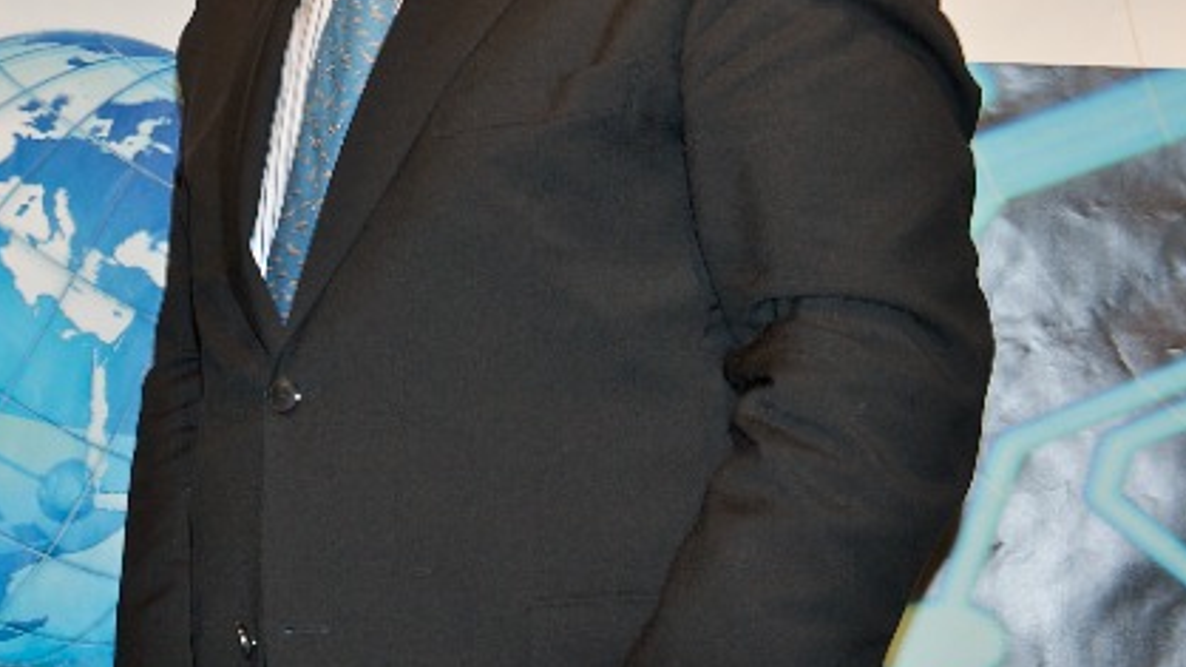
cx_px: -250
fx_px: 4025
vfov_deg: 9.4
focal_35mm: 128
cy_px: 28
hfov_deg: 16.1
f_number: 5.6
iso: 640
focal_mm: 50
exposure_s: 1/60
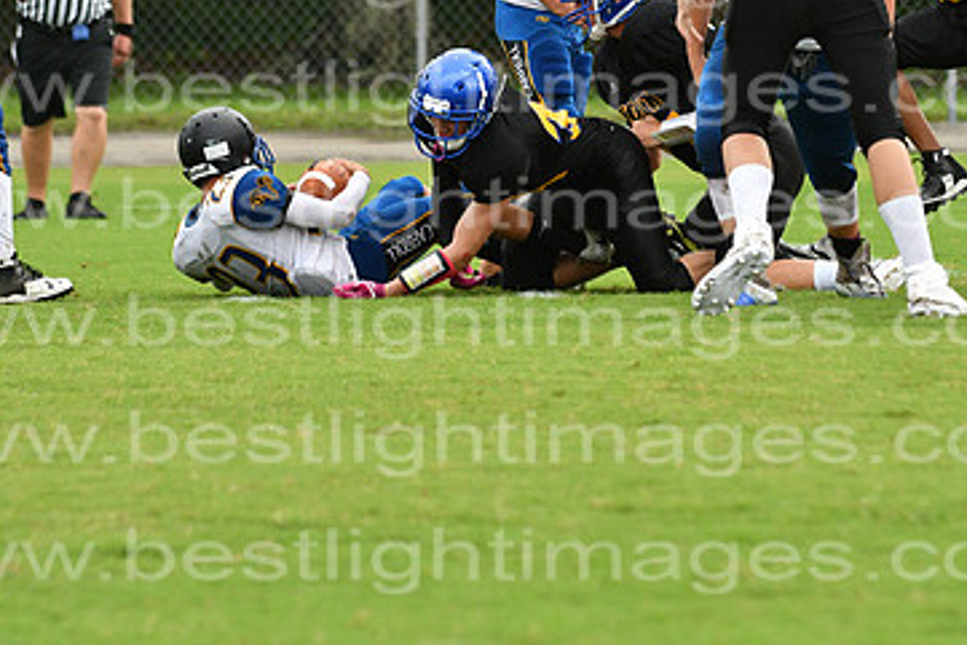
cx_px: 477
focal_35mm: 337
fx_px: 9055
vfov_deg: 4.1
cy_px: 151
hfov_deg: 6.1
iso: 800
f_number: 3.5
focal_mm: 140
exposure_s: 1/2500
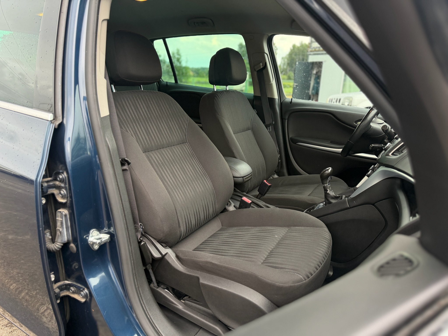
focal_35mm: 24
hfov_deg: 71.6
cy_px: 168
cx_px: 224
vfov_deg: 56.8
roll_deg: -1.7
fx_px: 311
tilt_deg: -17.1
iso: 200
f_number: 1.78
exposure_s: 1/92
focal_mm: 6.76
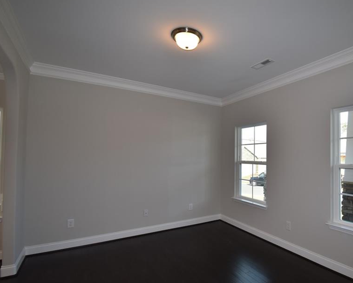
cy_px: 152
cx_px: 219
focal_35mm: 19
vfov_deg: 70.8
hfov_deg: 81.8
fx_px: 199
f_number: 5.6
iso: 400
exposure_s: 1/125
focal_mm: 10
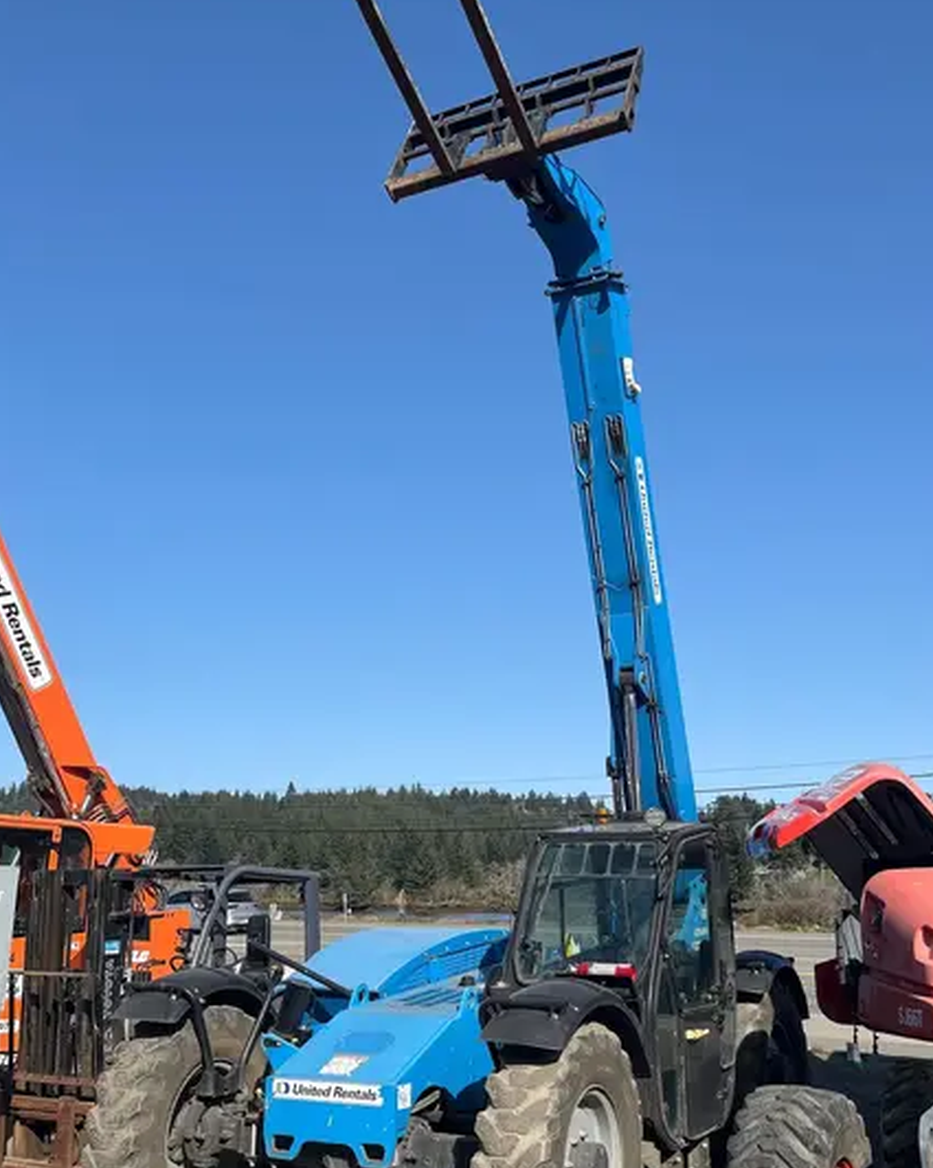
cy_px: 614
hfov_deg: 42.2
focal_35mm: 35
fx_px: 1209
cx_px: 472
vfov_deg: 51.5
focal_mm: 5.1
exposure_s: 1/3745
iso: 50
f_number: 1.6
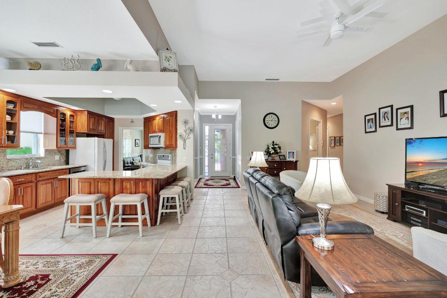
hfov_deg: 96.7
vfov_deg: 73.7
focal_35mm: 16
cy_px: 149
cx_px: 224
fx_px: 199
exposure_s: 1/2.5
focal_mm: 16
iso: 100
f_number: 5.6
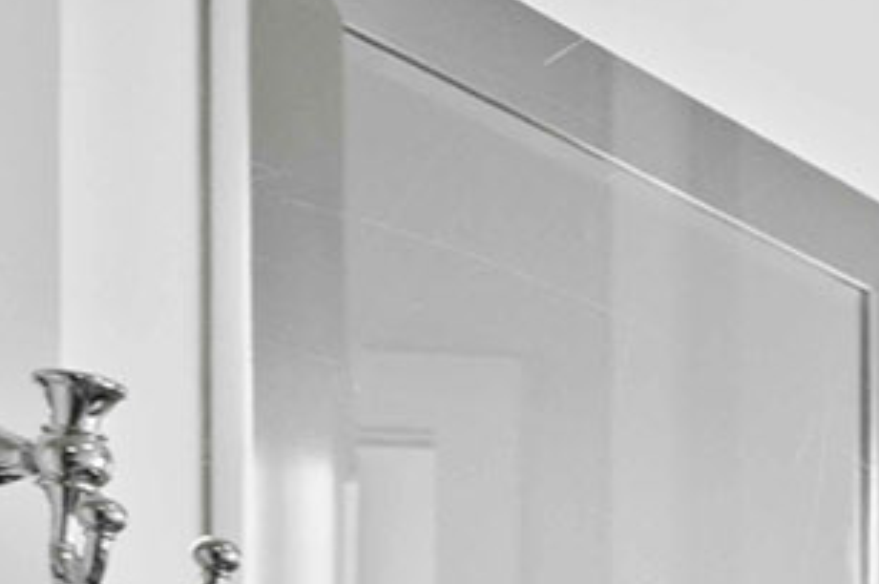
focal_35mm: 122
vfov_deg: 10.3
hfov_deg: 9.3
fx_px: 2976
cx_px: 3144
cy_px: 1161
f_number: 11
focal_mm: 17
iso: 400
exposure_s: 1/4
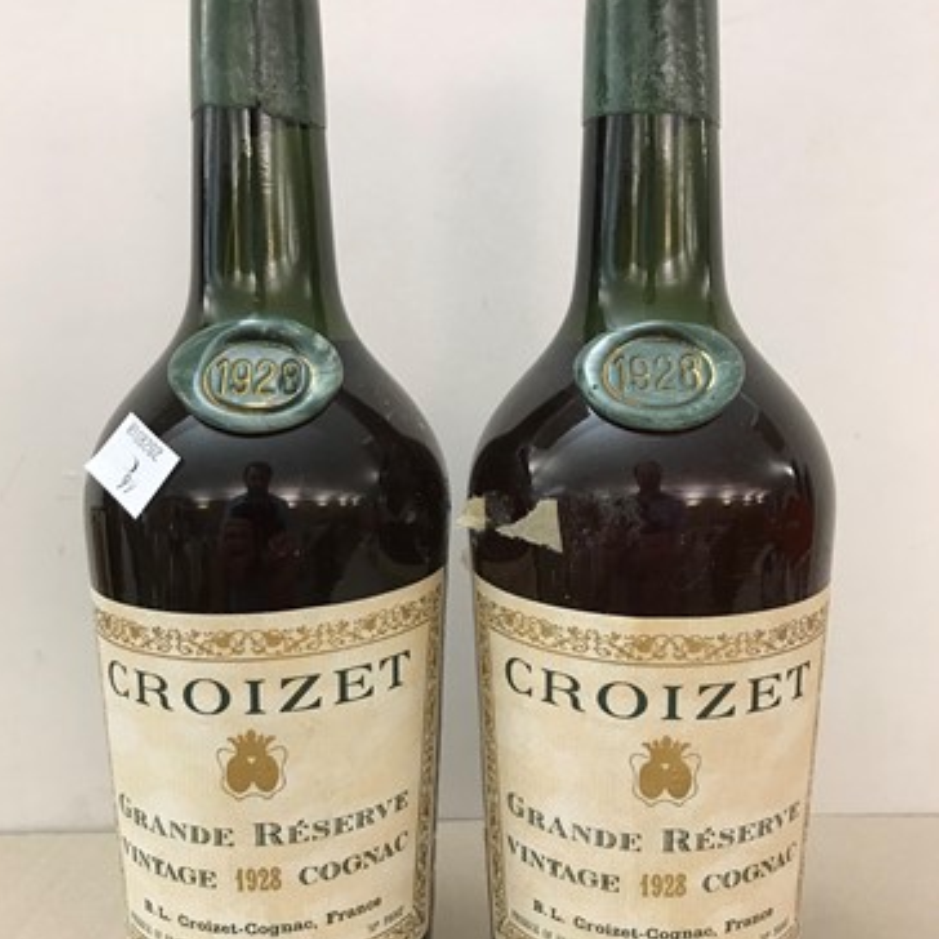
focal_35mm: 34
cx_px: 463
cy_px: 472
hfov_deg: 48.4
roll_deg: +0.7
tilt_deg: -6.1
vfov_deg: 48.5
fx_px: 1043
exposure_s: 1/25
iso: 32
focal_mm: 3.99
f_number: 1.8
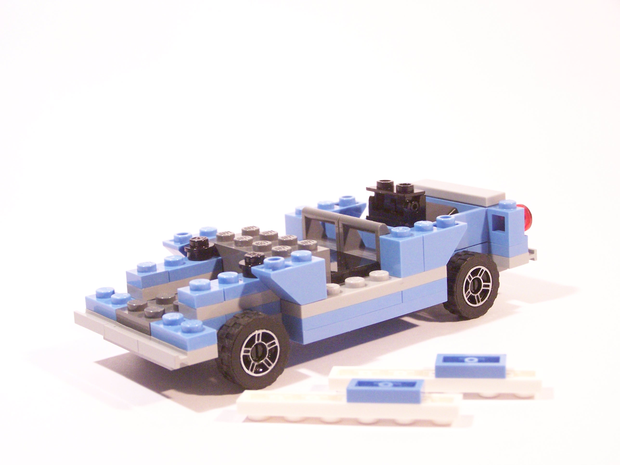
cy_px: 232
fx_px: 1200
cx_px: 310
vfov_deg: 21.9
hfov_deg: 29.0
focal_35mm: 67
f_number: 3.2
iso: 400
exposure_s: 1/30
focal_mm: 11.1
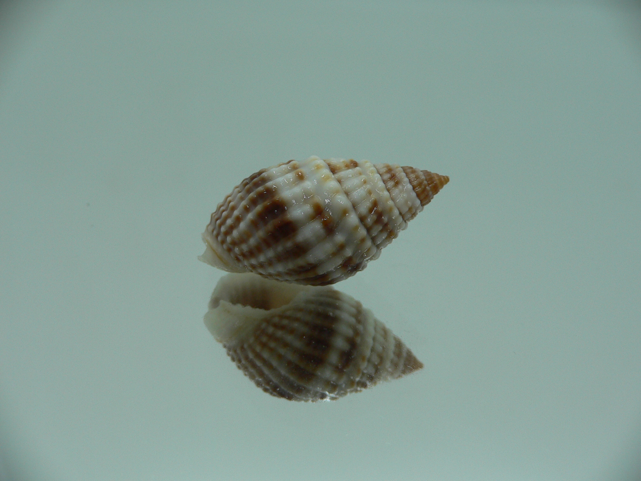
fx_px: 648
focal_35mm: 35
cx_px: 320
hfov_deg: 52.6
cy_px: 240
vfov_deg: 40.7
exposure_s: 1/60
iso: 80
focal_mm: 4.6
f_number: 2.8
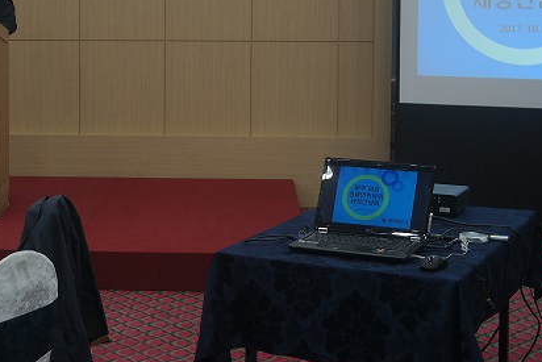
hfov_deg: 24.2
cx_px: 145
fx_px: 1250
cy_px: 79
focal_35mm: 83
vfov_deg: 16.4
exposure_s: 1/50
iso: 400
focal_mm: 30
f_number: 4.5
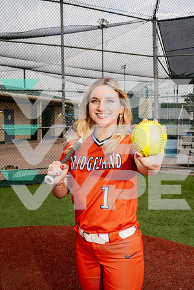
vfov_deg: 54.4
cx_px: 97
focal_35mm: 35
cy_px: 145
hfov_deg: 37.9
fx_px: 283
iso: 125
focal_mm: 35
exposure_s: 1/250
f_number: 8
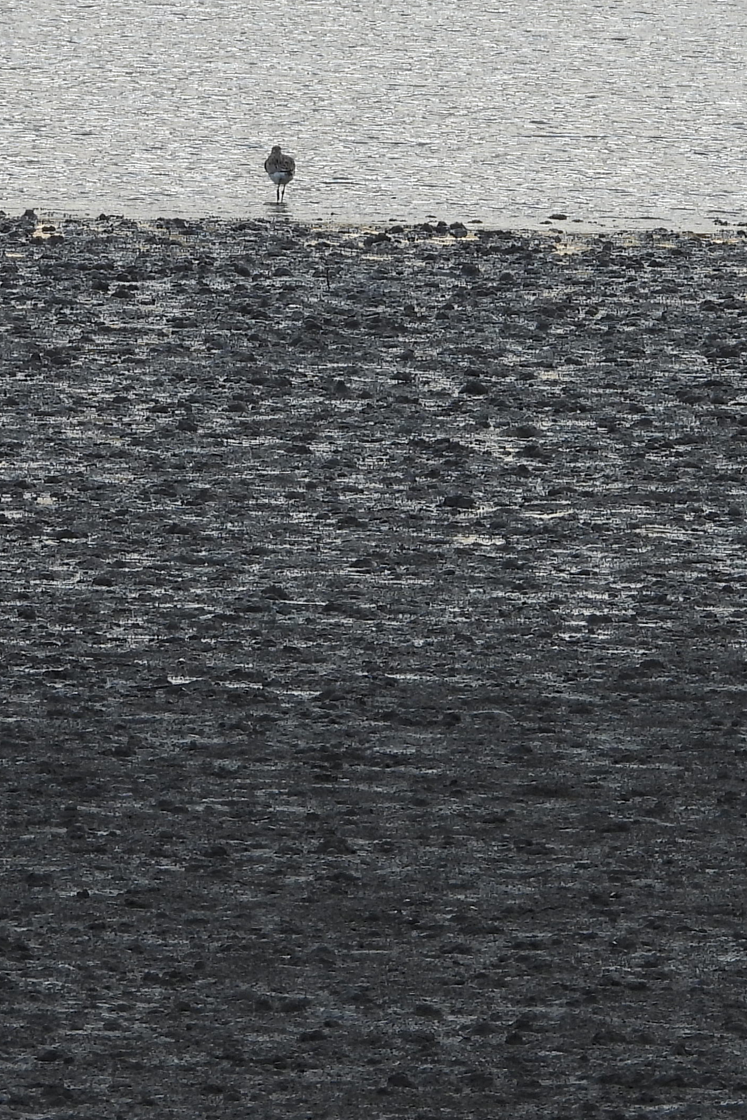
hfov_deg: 0.9
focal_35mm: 1580
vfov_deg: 1.3
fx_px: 49158
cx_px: 382
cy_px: 231
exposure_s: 1/400
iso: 100
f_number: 5
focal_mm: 126
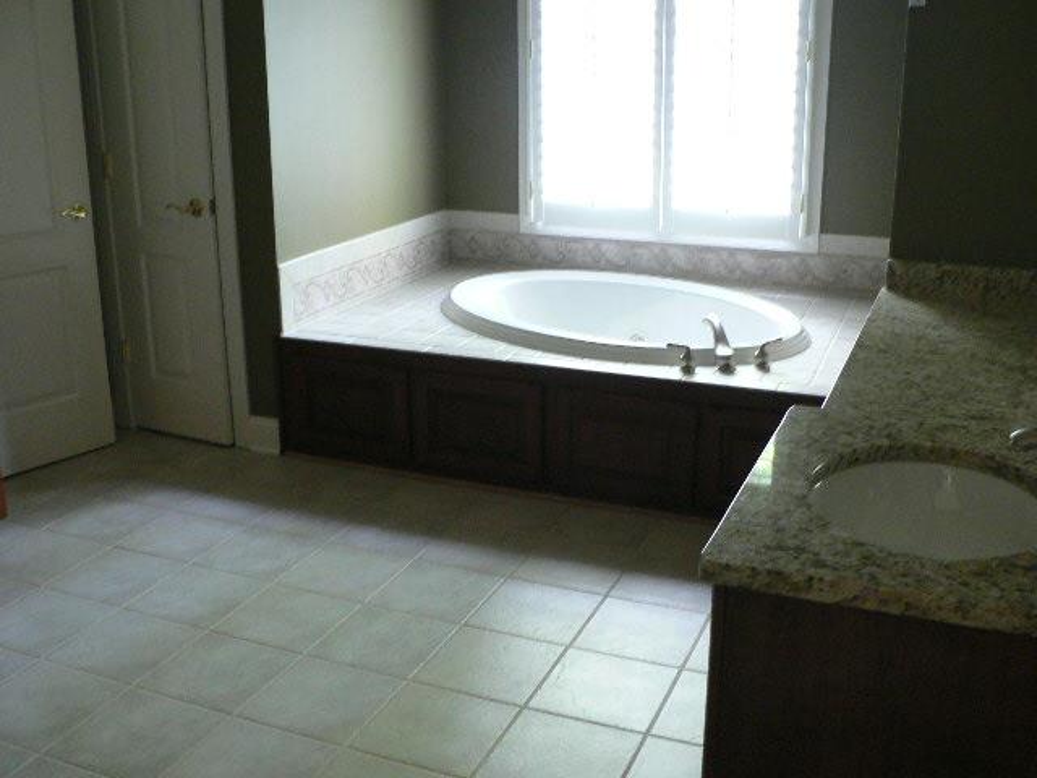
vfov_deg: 39.7
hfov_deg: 51.4
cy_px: 389
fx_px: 1078
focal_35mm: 36
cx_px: 518
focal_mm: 6
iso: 200
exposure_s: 1/5
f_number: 2.8
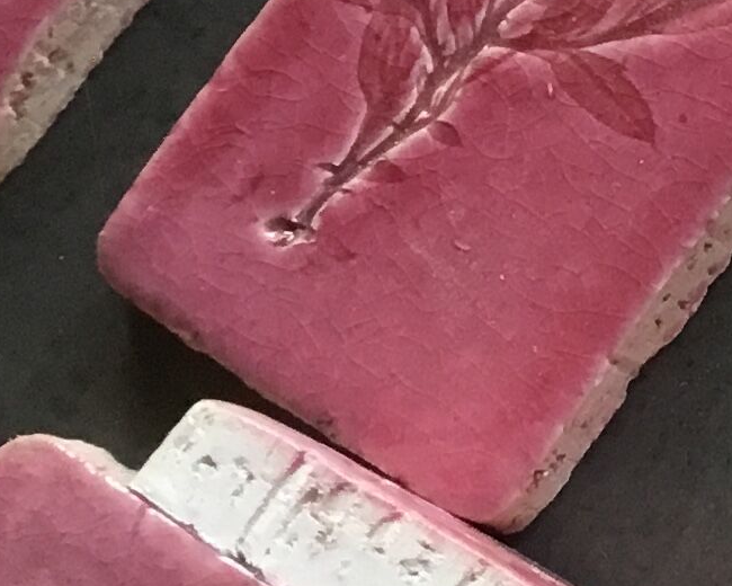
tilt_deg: -77.4
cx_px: 1680
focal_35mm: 152
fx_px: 3293
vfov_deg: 10.1
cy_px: -43
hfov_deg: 11.0
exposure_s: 1/33
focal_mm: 3.3
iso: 50
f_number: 2.4
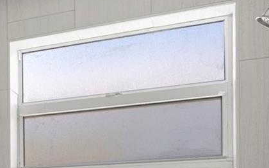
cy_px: 224
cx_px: -66
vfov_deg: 18.2
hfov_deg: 26.9
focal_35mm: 66
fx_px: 484
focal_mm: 17
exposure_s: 1/6
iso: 320
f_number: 9
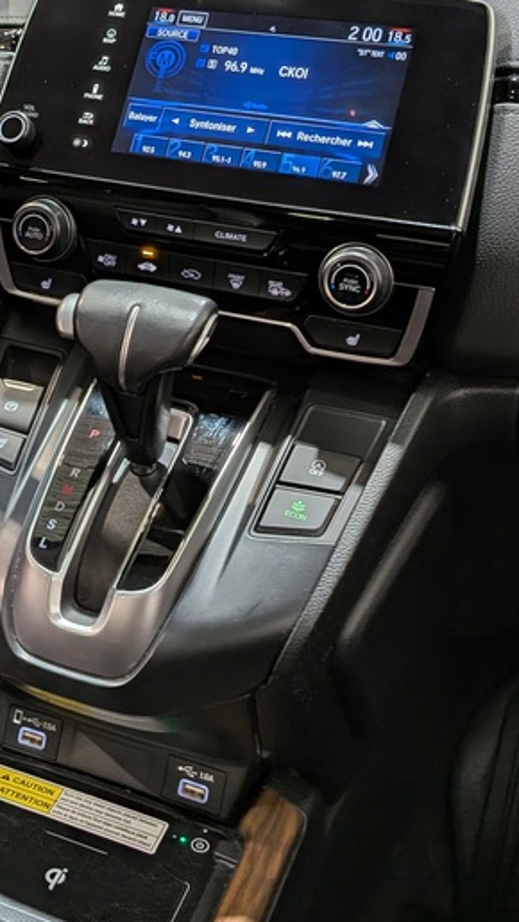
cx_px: 11
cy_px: 285
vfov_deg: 39.2
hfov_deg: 22.3
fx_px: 1271
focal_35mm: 52
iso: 44
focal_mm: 4.53
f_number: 1.7
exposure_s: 1/24
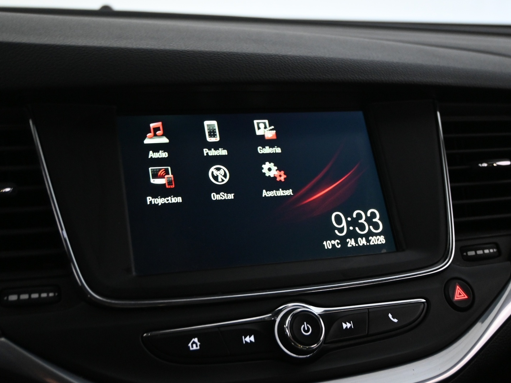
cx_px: 256
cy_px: 190
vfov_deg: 32.0
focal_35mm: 45
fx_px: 668
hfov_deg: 41.8
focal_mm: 27.5
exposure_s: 1/40
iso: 2800
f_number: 4.5
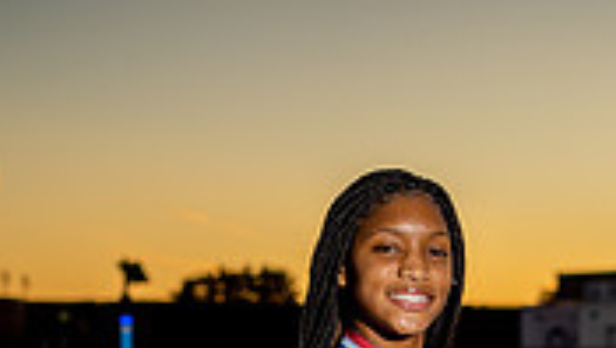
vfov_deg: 7.8
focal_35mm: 148
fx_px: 2421
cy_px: 763
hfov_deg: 14.5
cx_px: 398
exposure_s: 1/200
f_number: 3.5
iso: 320
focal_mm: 55
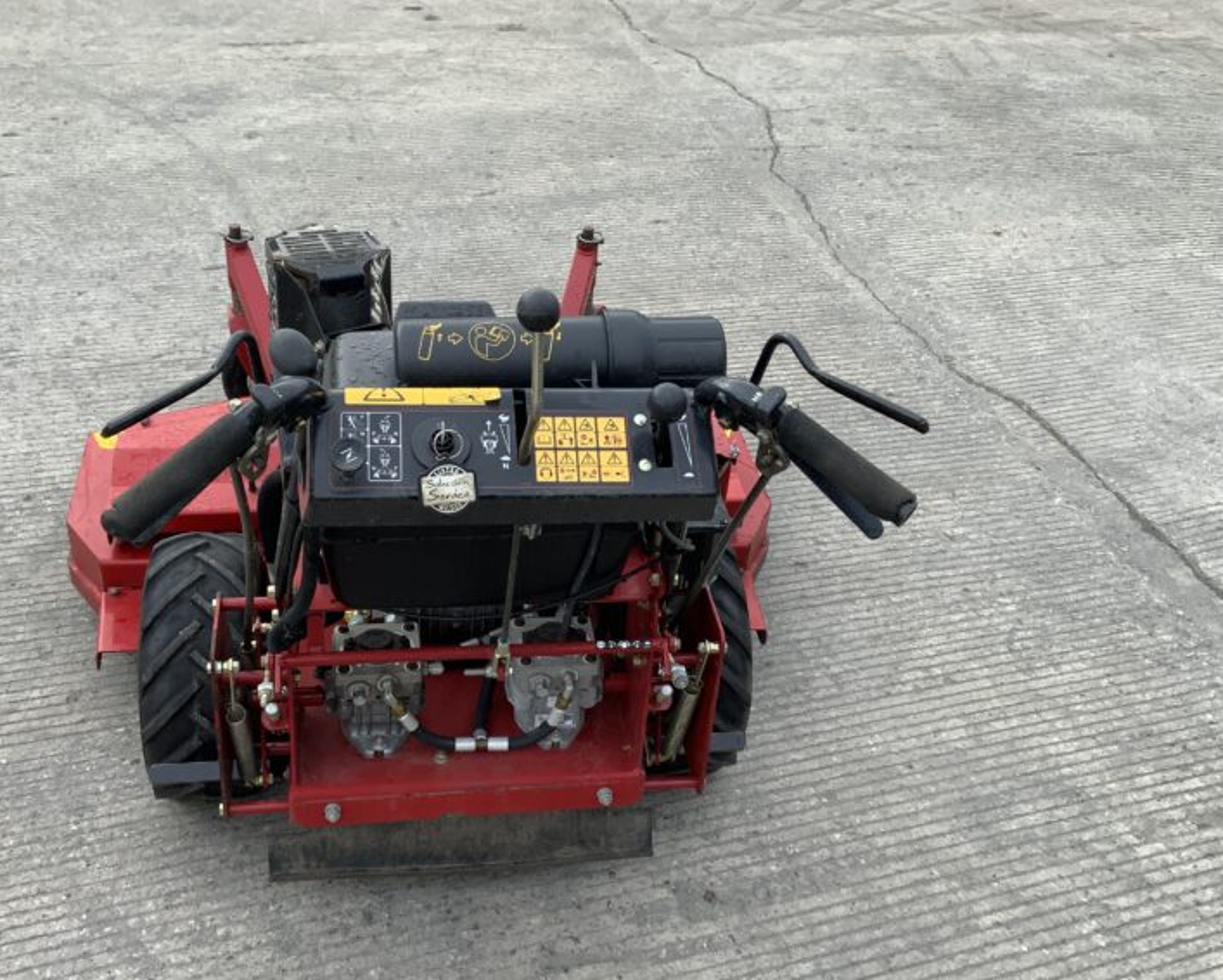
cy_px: 485
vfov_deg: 36.5
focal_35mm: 41
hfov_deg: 44.8
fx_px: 1484
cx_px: 578
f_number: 1.8
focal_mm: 3
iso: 16
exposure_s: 1/203
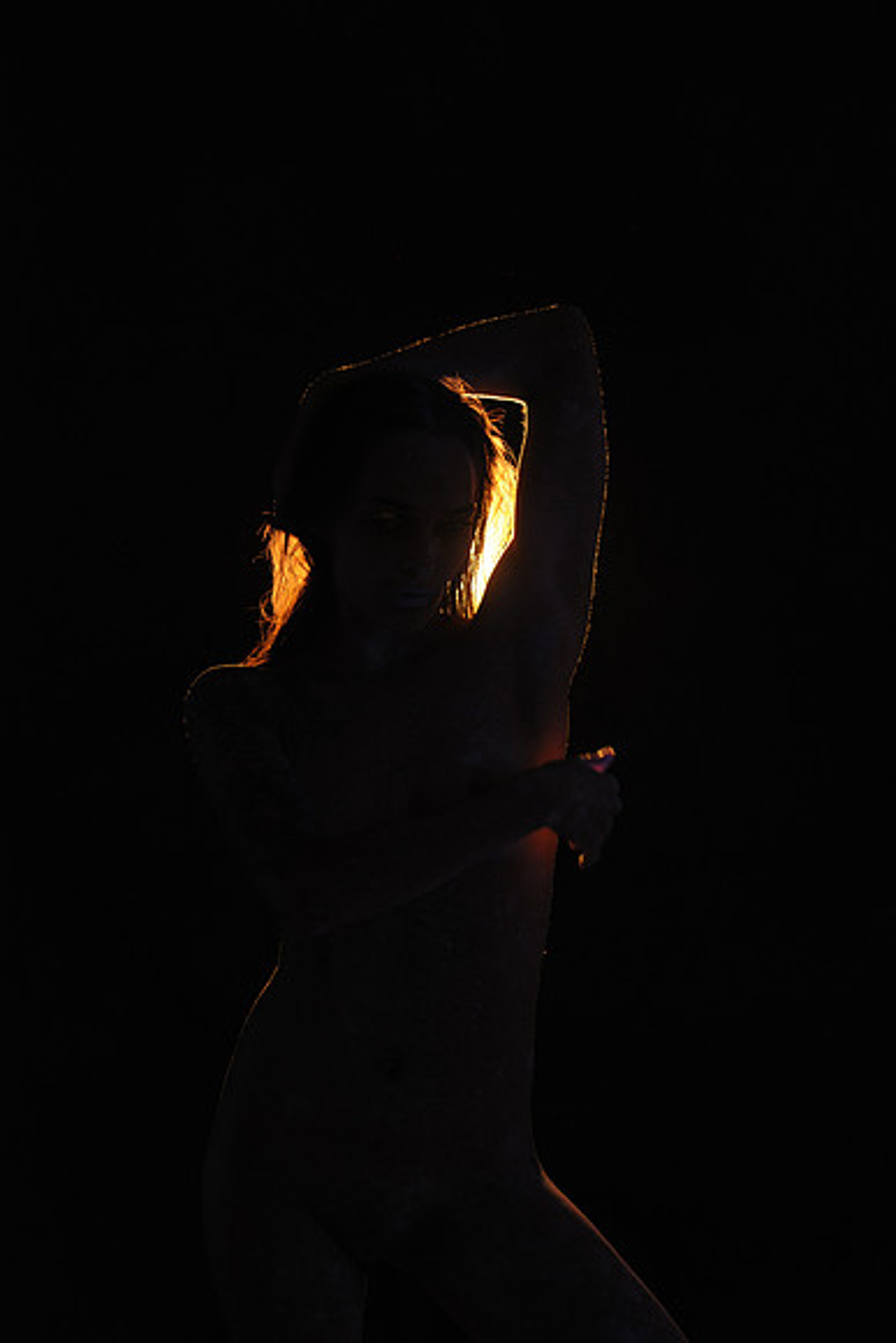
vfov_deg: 23.9
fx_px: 3171
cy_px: 672
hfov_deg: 16.1
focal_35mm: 85
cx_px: 448
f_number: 5.6
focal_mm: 85
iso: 800
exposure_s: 1/90
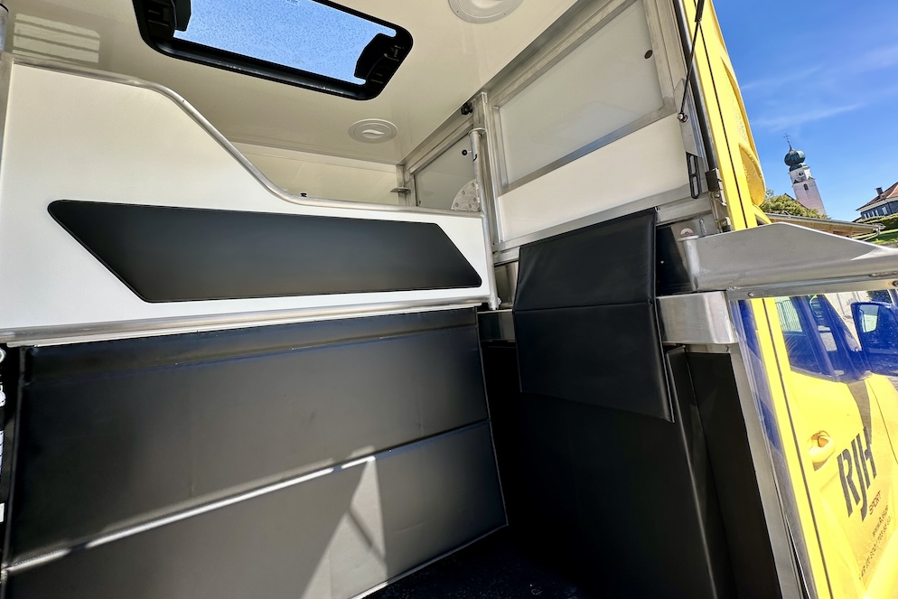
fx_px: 374
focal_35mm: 15
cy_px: 257
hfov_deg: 100.4
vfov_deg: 76.9
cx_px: 437
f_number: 2.2
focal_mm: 2.22
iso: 40
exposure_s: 1/249
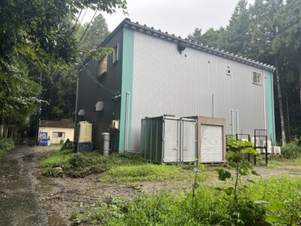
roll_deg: -0.4
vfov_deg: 53.1
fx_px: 226
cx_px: 150
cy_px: 113
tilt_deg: +7.9
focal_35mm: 26
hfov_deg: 67.3
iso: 50
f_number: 1.5
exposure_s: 1/121
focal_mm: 5.7
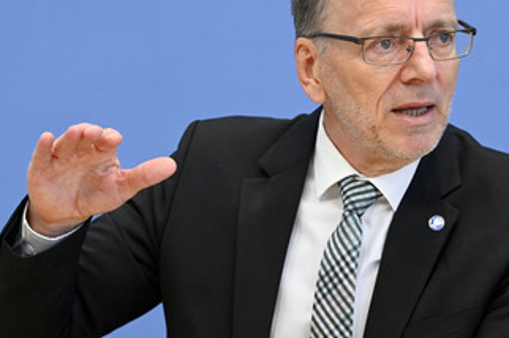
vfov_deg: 8.2
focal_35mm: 168
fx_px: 2373
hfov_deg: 12.2
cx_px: 293
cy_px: 123
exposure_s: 1/500
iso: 5000
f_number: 6.3
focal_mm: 120
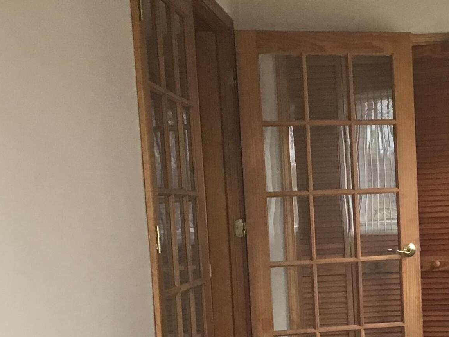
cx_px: 398
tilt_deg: -6.1
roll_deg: +2.5
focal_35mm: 81
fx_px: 1051
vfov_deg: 17.9
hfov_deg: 23.5
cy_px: 303
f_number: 2.4
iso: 64
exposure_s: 1/30
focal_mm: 3.3
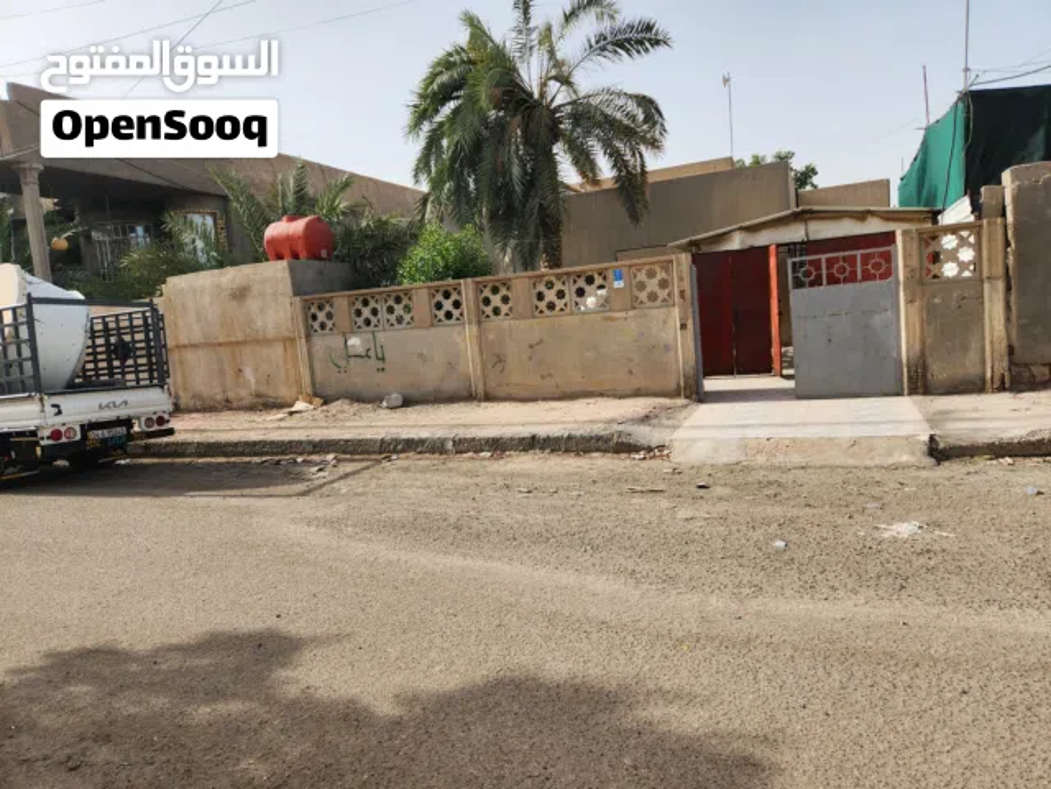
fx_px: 698
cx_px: 526
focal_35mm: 23
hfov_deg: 73.9
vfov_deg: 58.9
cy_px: 394
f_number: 1.8
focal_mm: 5.4
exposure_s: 1/1525
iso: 20
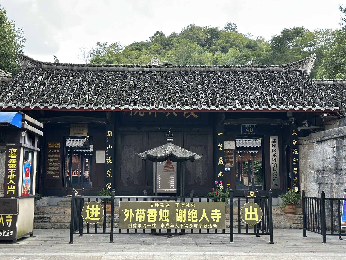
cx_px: 173
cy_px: 130
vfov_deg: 30.3
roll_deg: -0.4
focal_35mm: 48
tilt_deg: +7.3
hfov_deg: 39.7
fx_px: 480
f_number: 1.78
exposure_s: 1/250
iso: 80
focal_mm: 6.86
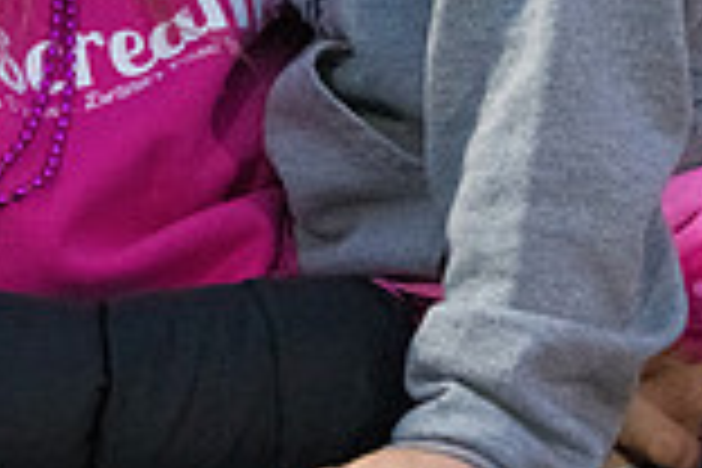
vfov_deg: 9.5
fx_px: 2749
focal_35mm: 141
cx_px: 346
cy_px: -214
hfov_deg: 14.6
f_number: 5
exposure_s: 1/320
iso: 6400
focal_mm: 38
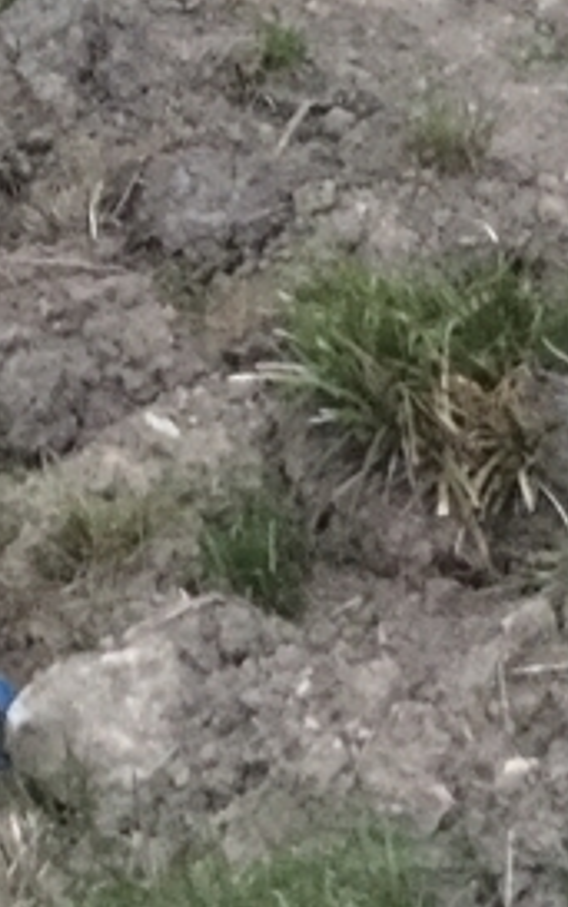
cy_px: -575
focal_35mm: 135
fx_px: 3338
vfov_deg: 14.2
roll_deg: +1.9
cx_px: 452
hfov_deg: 9.7
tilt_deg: -8.1
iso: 320
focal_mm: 4.15
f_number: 2.2
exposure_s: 1/4
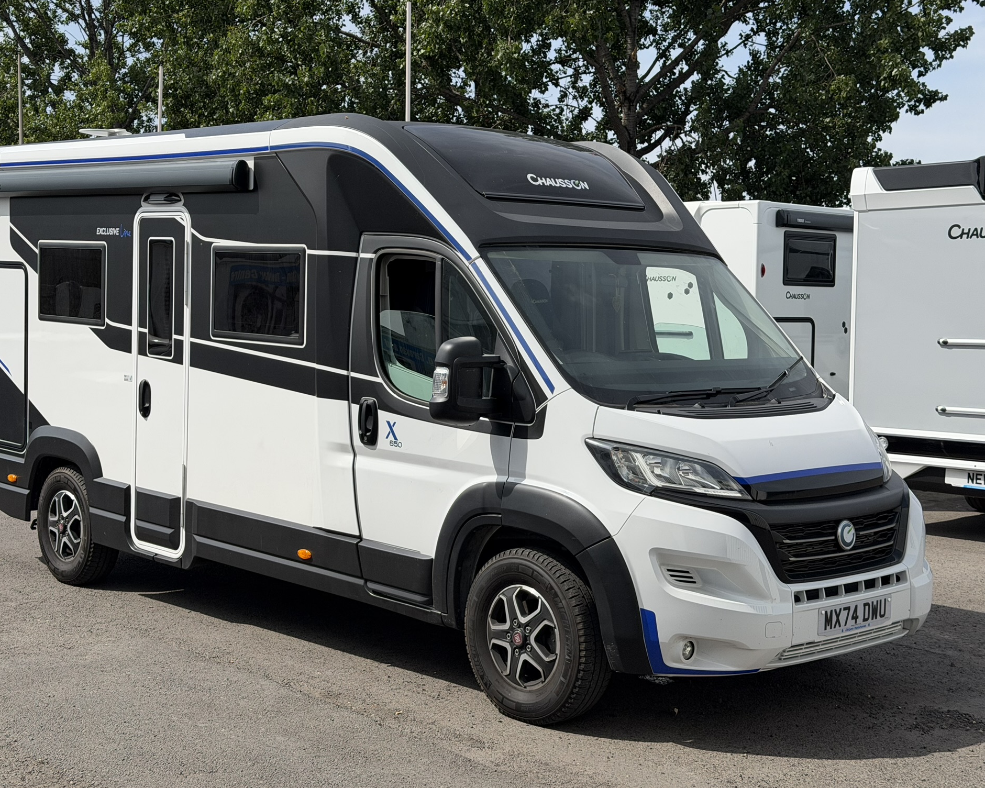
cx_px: 450
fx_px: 1487
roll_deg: -0.2
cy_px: 390
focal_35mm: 51
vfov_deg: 29.7
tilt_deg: -3.4
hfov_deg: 36.6
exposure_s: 1/5208
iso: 64
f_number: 1.78
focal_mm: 6.76
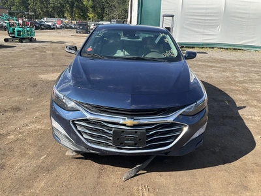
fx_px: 219
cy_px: 98
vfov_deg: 48.2
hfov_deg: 61.7
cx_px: 130
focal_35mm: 29
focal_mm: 3
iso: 25
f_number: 1.8
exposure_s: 1/792
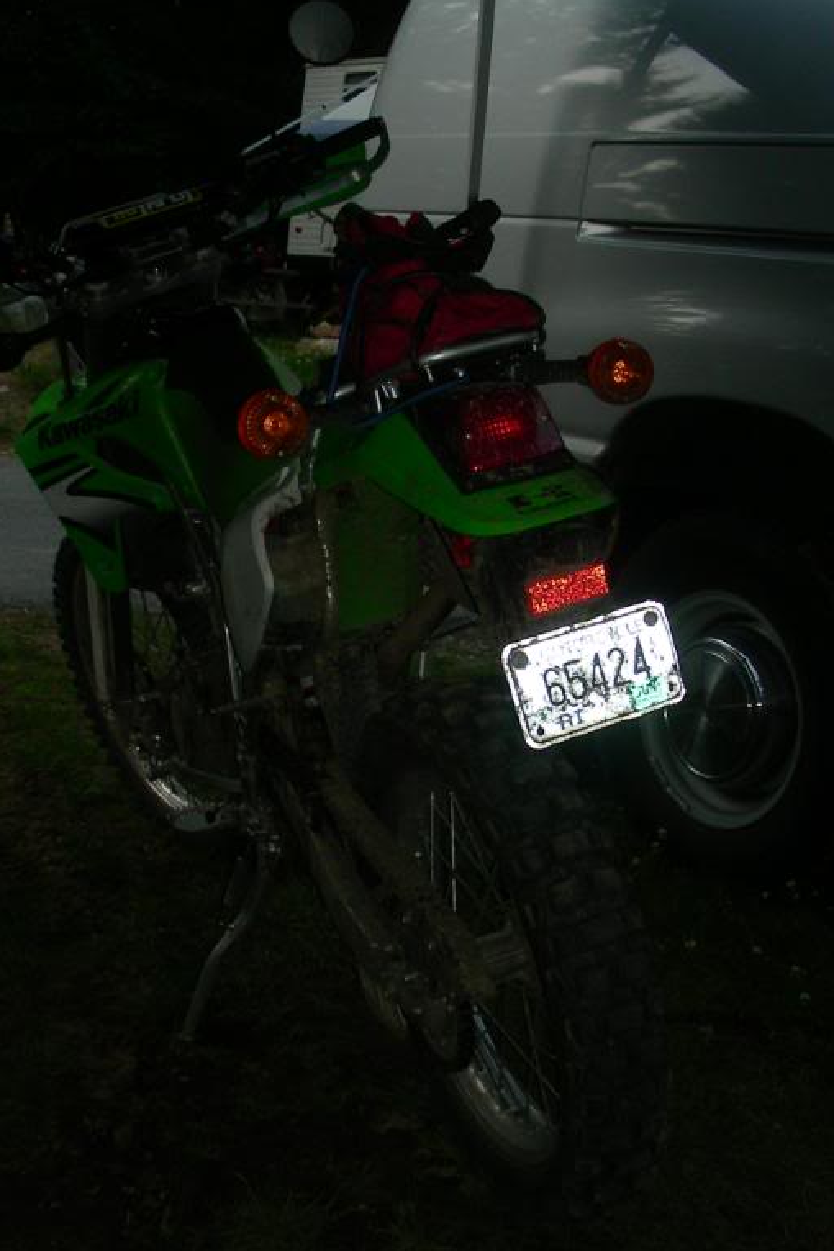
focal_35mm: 53
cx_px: 339
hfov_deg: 25.5
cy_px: 624
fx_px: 1842
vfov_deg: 37.5
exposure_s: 1/60.1
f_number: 3.5
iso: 50
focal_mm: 6.3
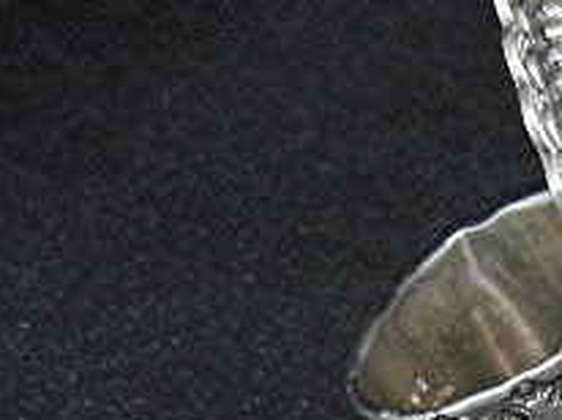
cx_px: 608
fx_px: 2270
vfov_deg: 10.5
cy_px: 415
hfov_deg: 13.8
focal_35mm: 140
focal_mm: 8.1
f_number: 7.6
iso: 800
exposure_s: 1/30
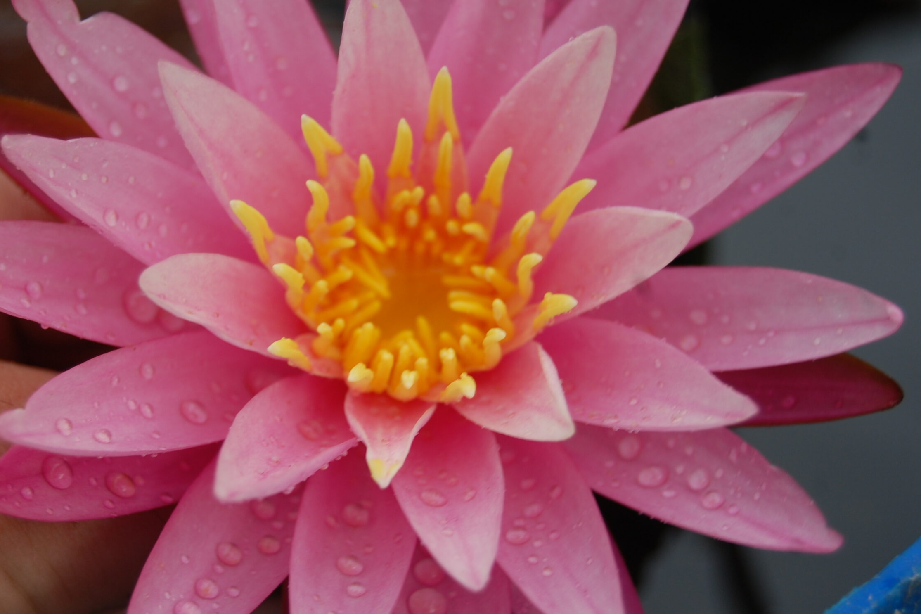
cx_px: 422
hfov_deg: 23.6
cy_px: 345
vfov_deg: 15.9
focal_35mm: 86
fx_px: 2200
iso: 200
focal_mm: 50
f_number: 6.3
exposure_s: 1/160
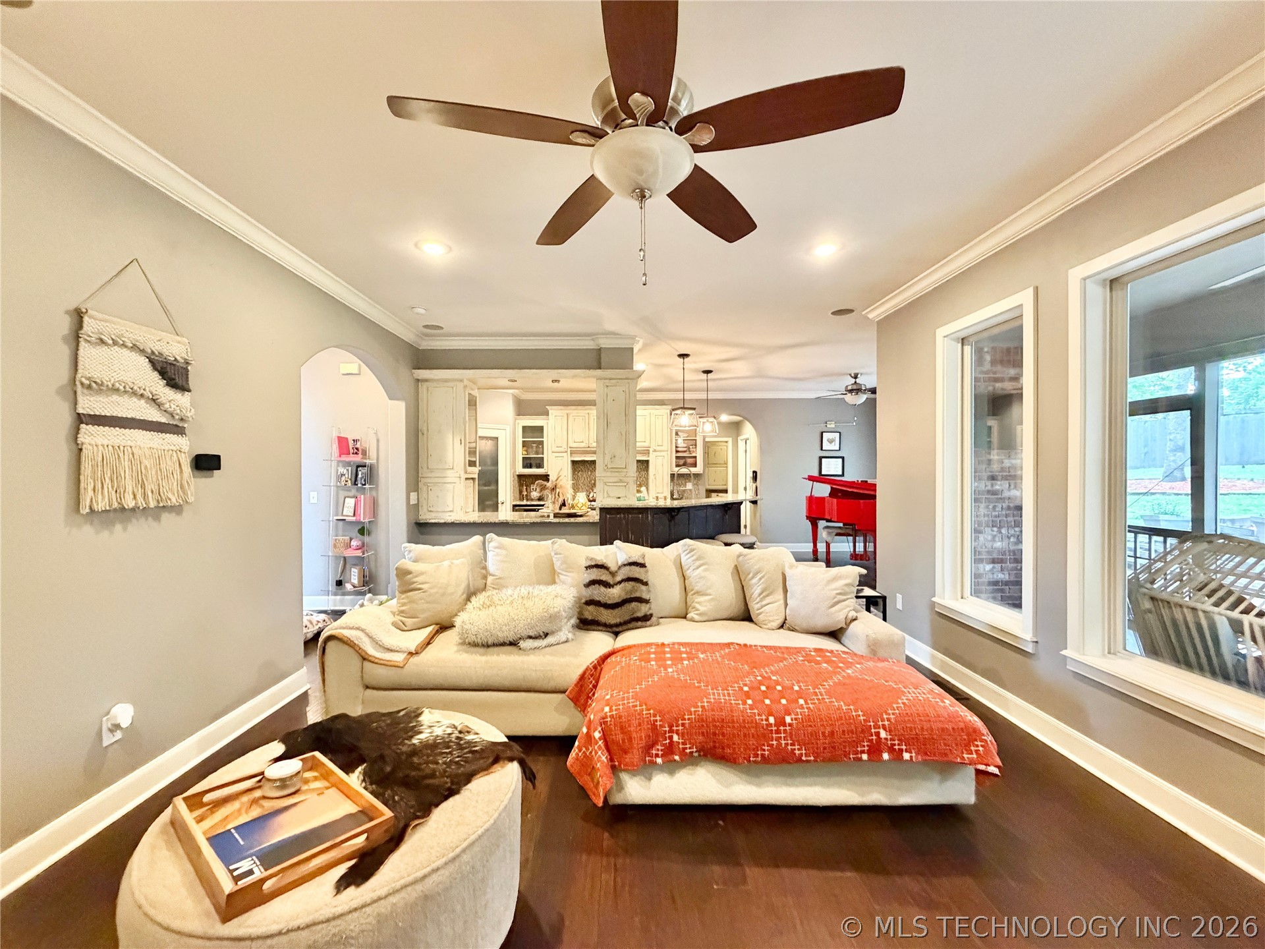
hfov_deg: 102.1
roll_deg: +0.5
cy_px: 474
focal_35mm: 14
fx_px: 512
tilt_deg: -0.1
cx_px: 632
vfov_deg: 85.7
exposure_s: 1/60
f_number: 2.2
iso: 800
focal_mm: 2.22
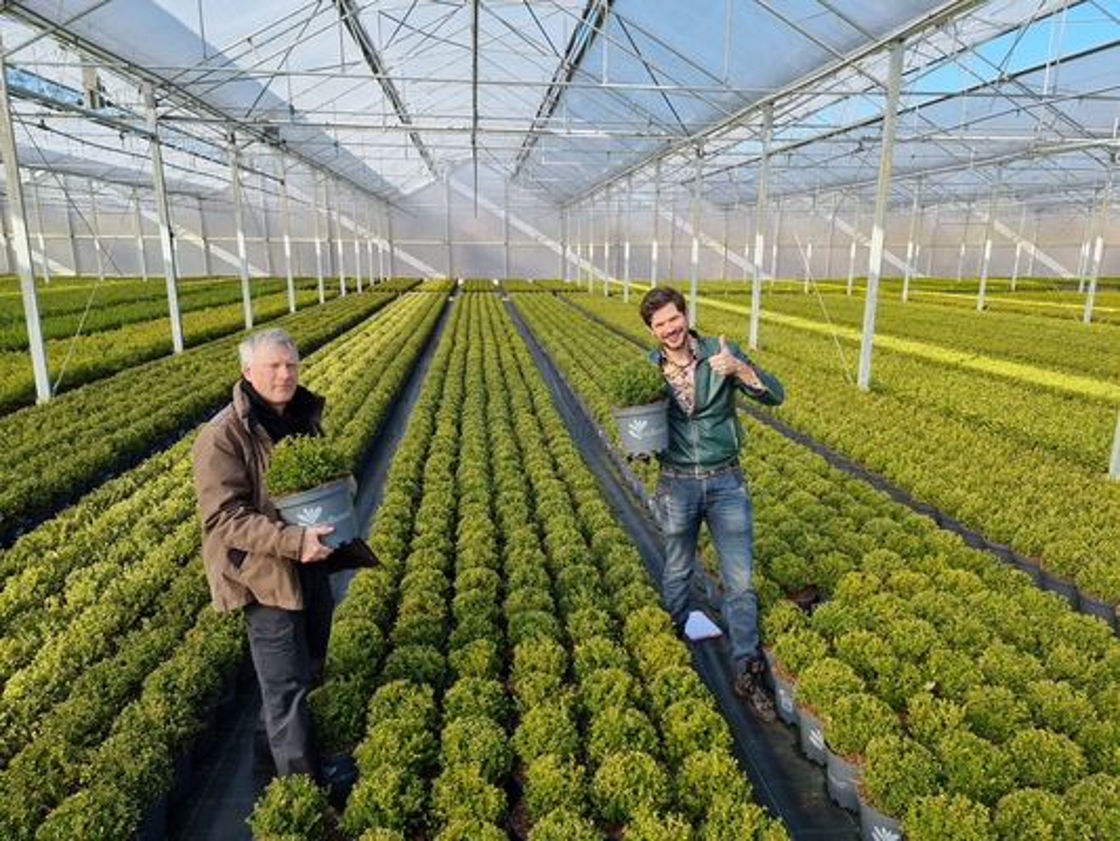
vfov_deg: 56.8
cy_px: 420
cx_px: 560
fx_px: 777
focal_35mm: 24
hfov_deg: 71.6
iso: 50
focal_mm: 6.7
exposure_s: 1/457
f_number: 1.8
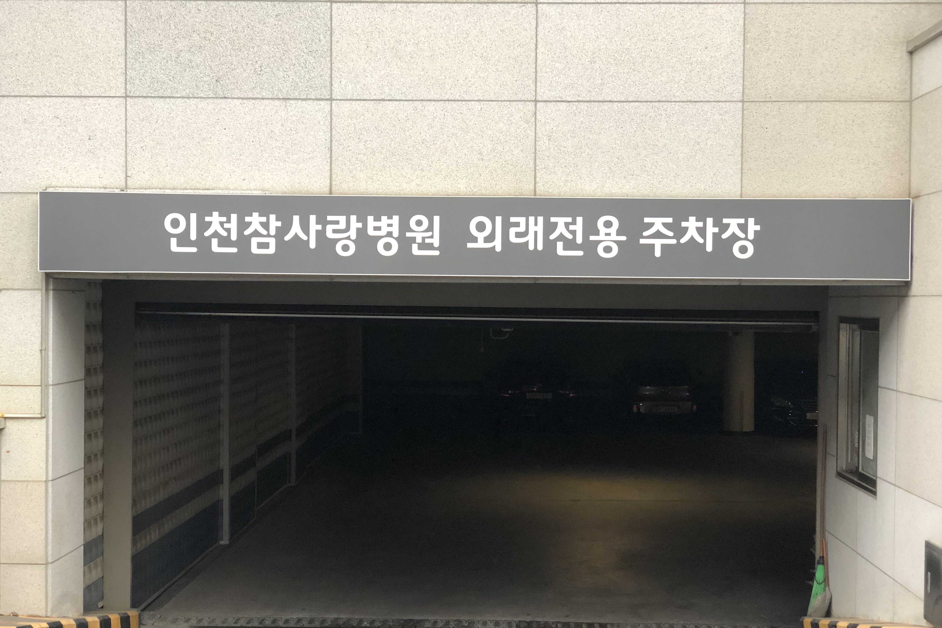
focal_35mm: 55
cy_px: 340
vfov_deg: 24.6
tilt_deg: -0.4
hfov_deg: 36.2
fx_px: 1439
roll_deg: -0.6
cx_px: 475
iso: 64
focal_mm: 6
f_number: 2.4
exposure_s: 1/60
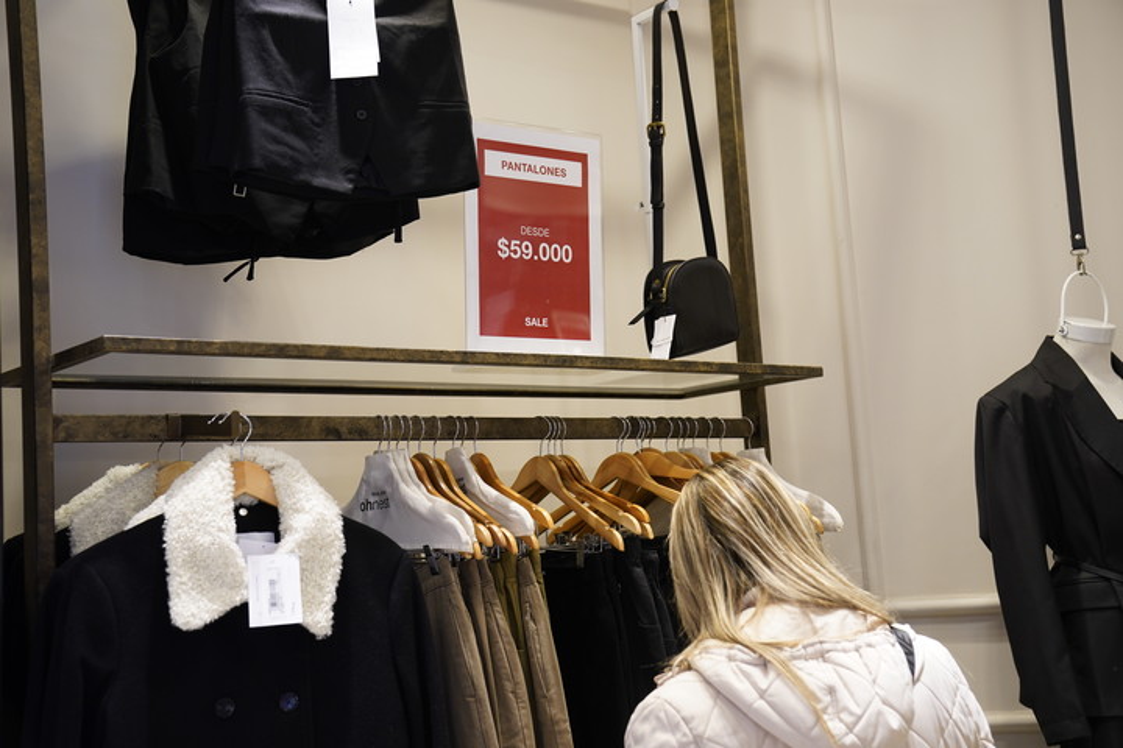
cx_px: 562
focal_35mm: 47
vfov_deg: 28.6
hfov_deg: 41.9
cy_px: 374
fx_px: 1466
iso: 800
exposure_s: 1/100
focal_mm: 47
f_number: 3.5
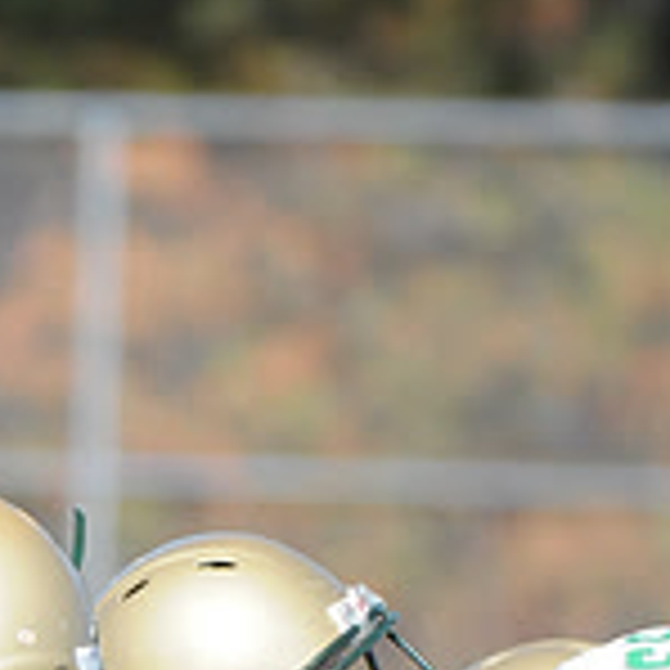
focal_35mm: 1189
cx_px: -128
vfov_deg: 1.5
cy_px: 1160
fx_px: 26037
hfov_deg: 1.5
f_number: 4
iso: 1600
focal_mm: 240
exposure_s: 1/8000
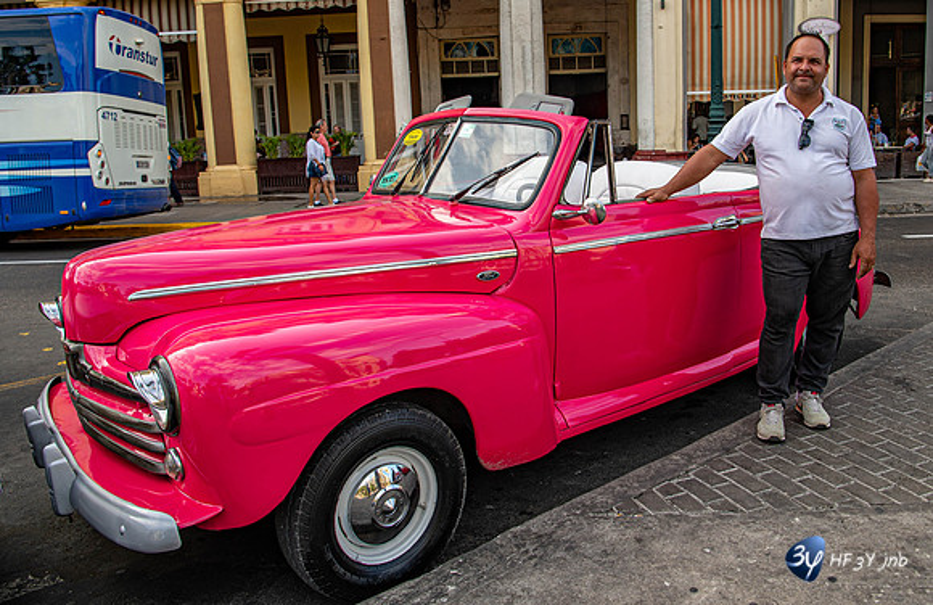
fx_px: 739
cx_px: 527
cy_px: 236
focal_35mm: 29
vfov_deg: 44.2
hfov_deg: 64.3
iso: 100
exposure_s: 1/125
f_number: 5.6
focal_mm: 24
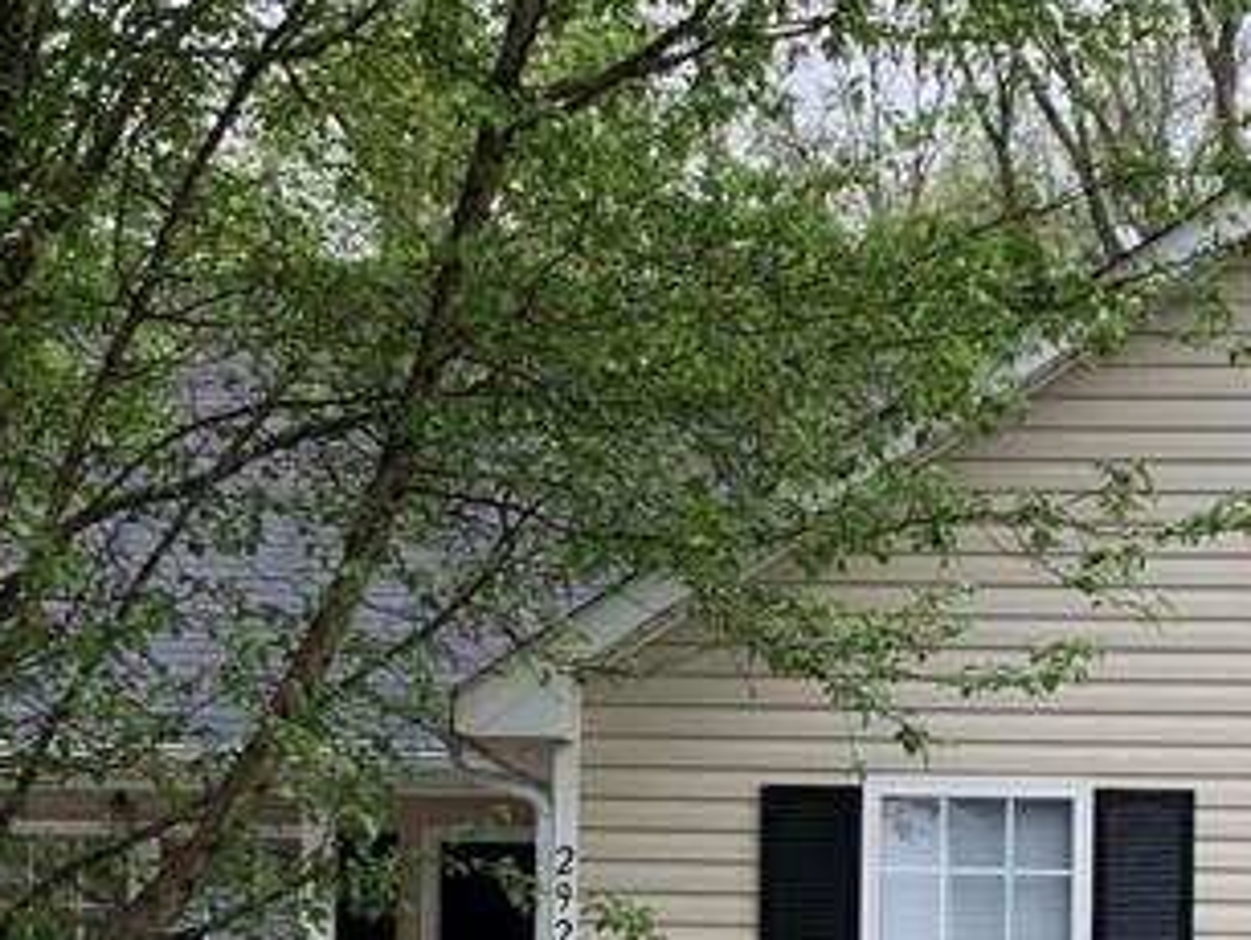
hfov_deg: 22.4
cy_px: 977
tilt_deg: +2.3
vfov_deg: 16.6
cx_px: 801
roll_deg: -0.4
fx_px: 3147
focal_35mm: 87
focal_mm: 4.25
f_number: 1.8
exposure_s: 1/121
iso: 32
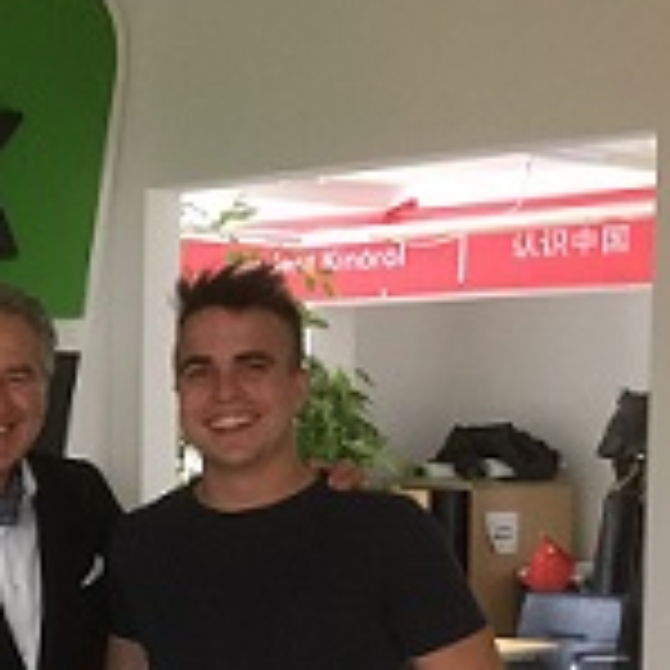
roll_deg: +0.1
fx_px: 1993
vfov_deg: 18.9
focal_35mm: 91
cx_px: -423
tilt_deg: -2.9
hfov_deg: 16.8
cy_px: 540
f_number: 2.2
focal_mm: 4.15
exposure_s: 1/17
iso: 100
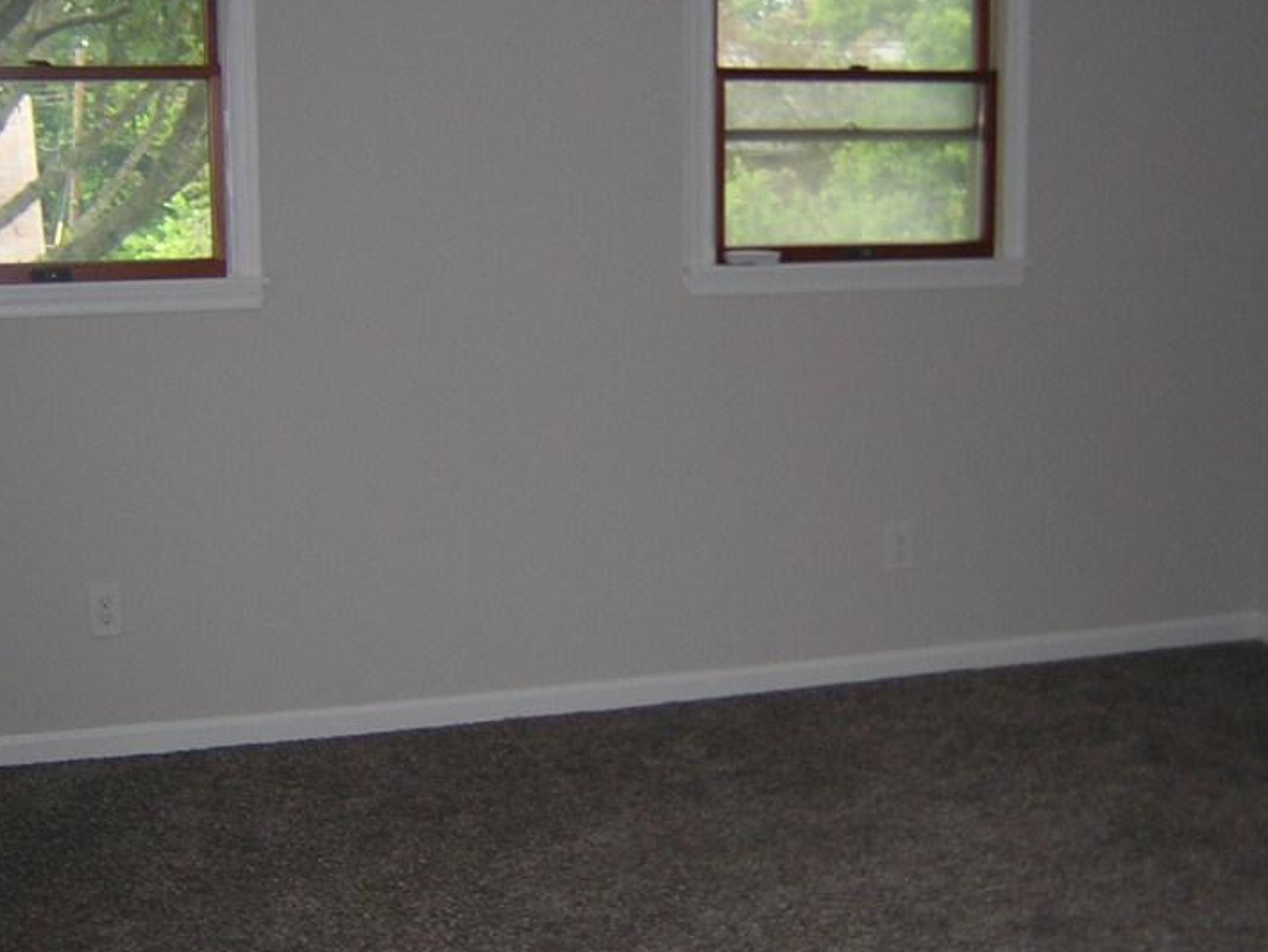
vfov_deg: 28.0
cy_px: 421
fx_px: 1905
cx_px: 676
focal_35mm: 52
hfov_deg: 36.8
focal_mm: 4.7
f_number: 2.6
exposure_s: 1/60.1
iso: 149
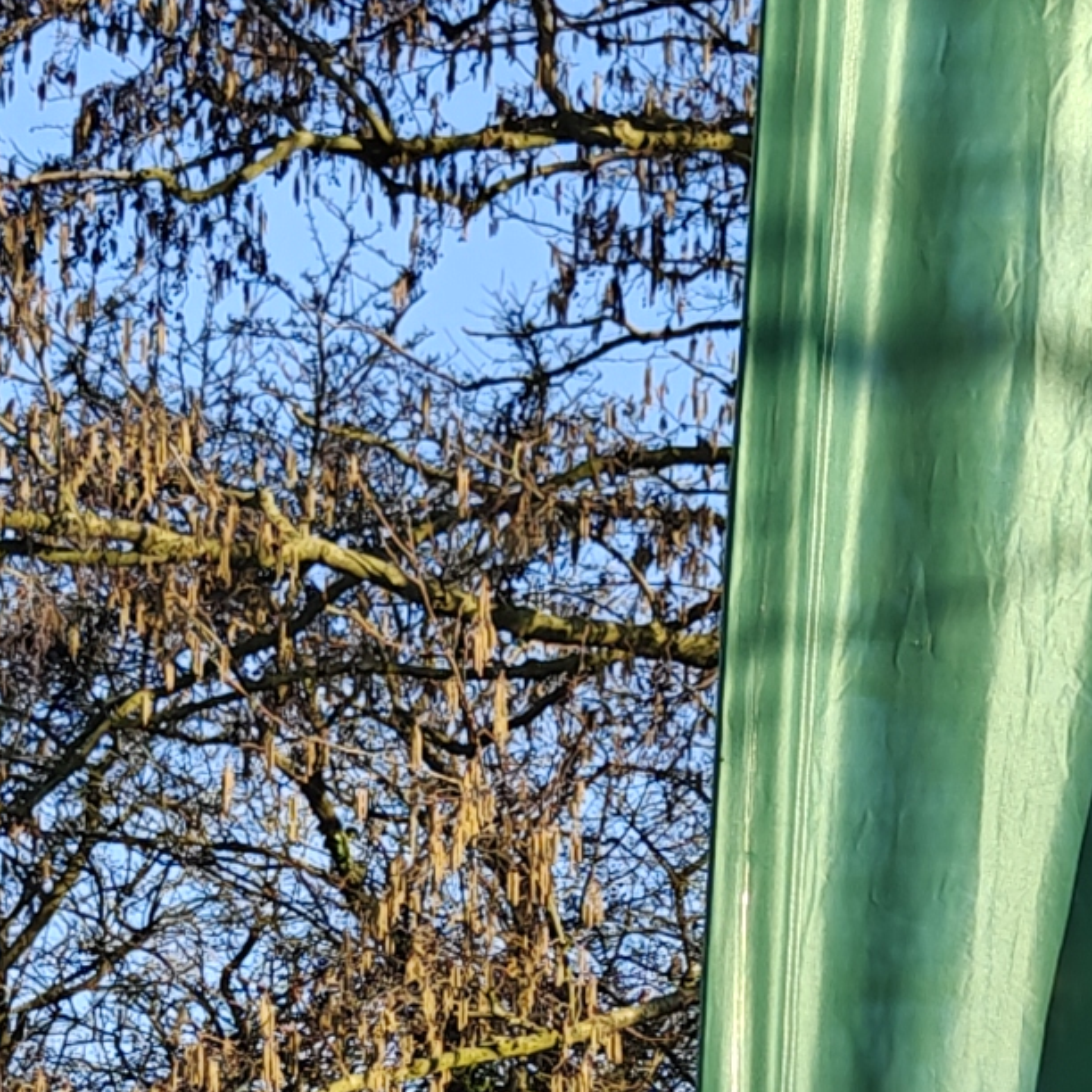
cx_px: 817
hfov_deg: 12.8
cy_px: 1599
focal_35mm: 136
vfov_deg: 12.3
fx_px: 4854
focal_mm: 6.1
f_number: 1.6
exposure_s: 1/763
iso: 50
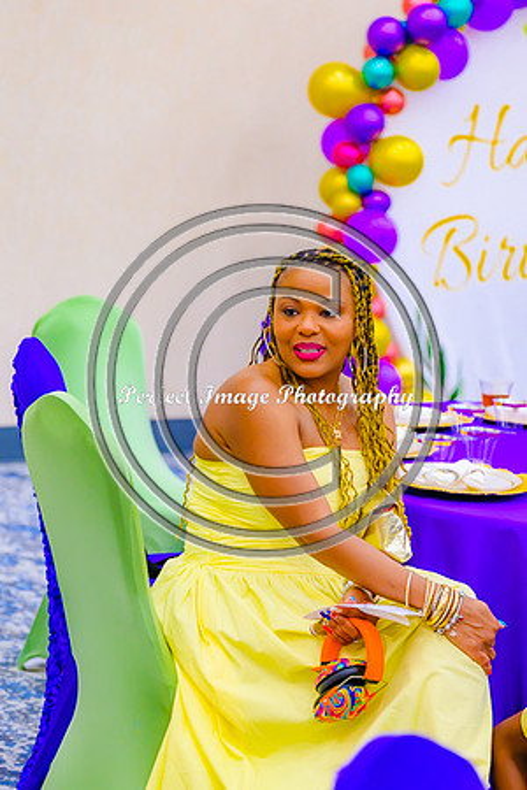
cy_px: 395
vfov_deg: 19.5
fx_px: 2305
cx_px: 264
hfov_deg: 13.0
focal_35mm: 105
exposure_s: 1/125
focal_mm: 70
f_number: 2.8
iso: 900
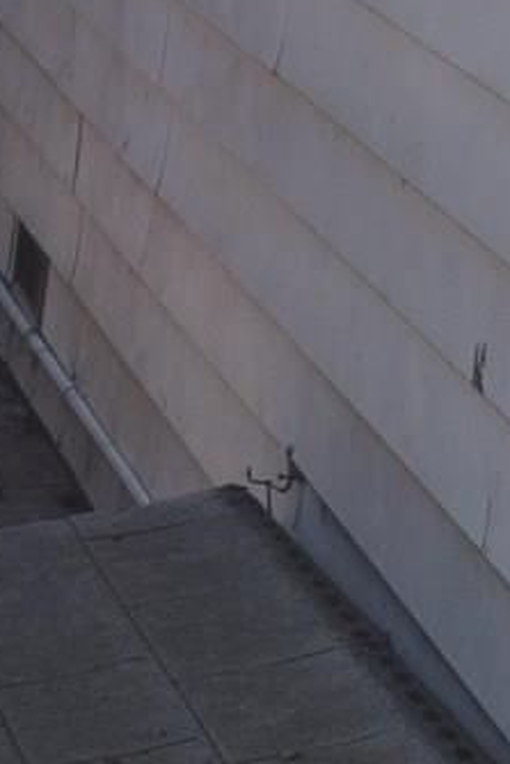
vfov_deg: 8.2
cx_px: -419
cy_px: -279
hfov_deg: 5.5
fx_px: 5264
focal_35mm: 248
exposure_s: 1/200
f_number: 10
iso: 100
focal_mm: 24
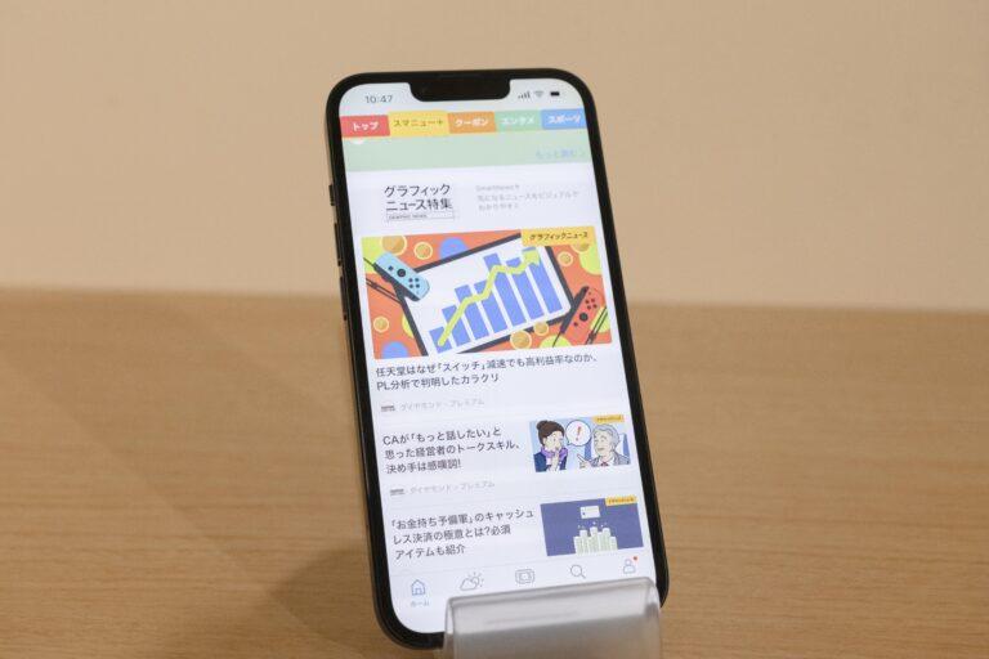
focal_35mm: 58
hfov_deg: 34.5
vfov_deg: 23.4
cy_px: 330
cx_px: 494
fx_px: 1593
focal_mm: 54
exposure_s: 1/640
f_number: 7.1
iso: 4000
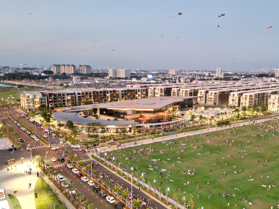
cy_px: 121
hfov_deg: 54.5
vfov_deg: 42.8
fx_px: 266
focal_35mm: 33
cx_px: 181
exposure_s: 1/15
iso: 270
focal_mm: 6.72
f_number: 1.7
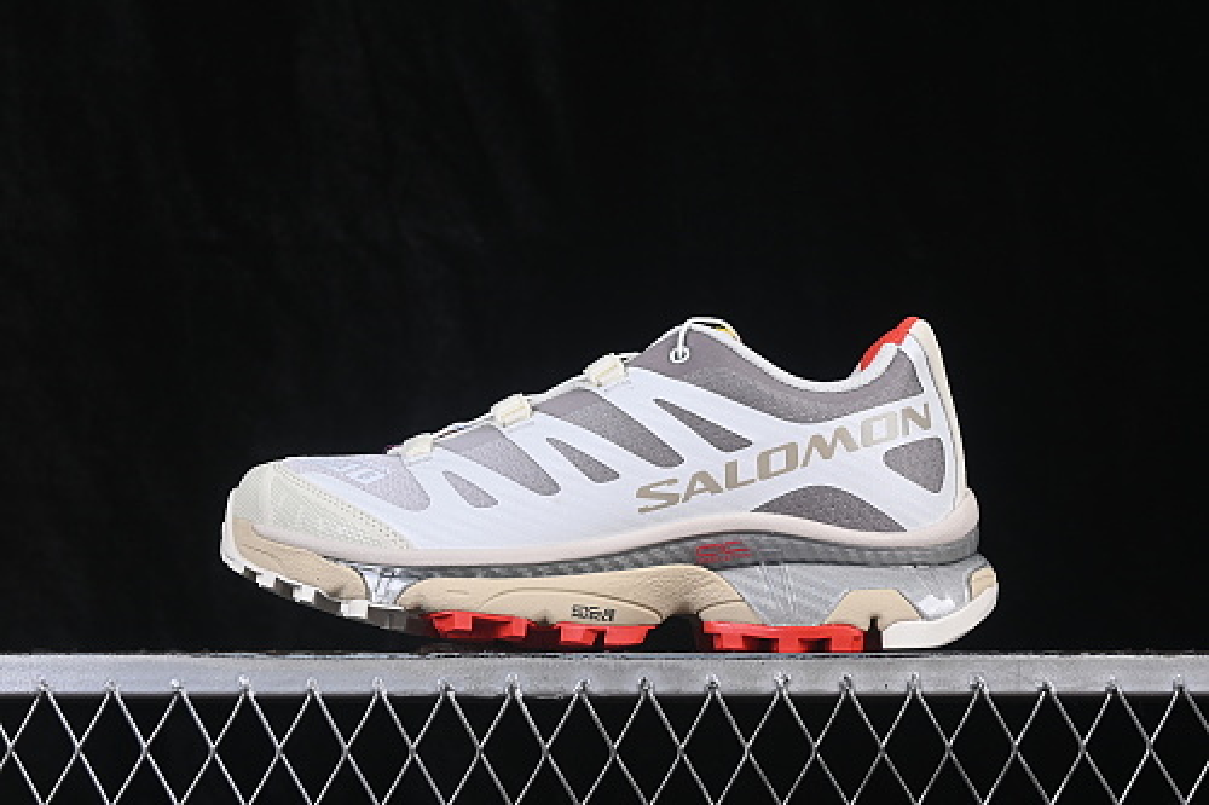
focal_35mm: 75
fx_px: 2518
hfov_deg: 27.0
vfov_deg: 18.2
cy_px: 402
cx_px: 604
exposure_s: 1/80
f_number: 8
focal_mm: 50
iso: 160
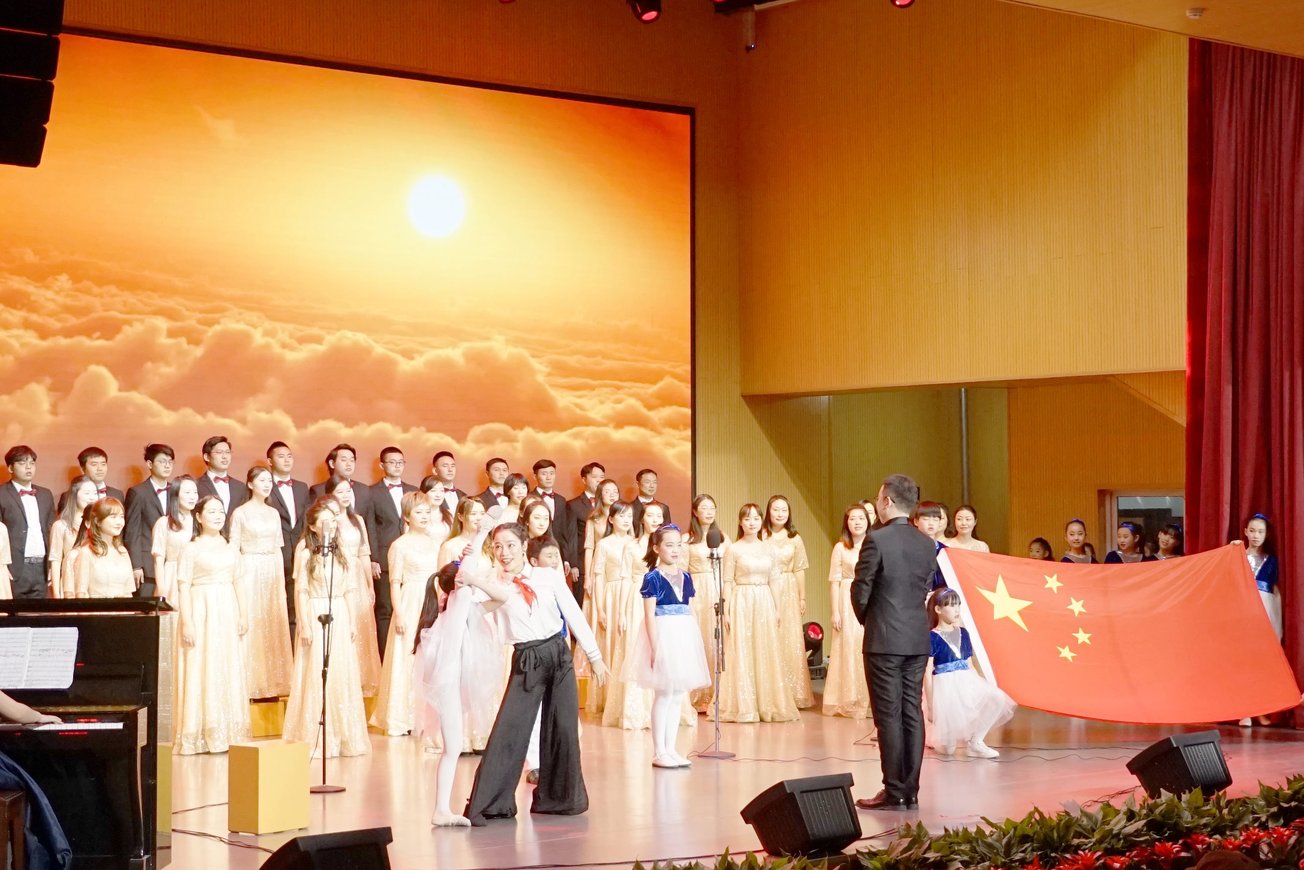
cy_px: 380
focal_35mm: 67
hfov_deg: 30.0
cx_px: 776
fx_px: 2427
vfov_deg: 20.3
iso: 1600
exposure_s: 1/200
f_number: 4
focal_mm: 35
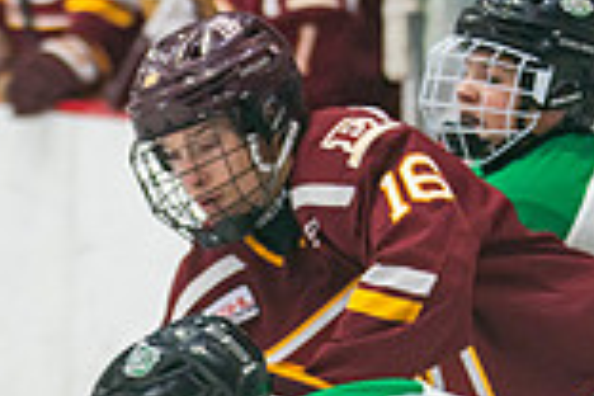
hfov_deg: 3.6
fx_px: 9355
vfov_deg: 2.4
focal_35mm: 567
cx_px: 419
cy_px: 367
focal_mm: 120
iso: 800
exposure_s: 1/640
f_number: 2.8
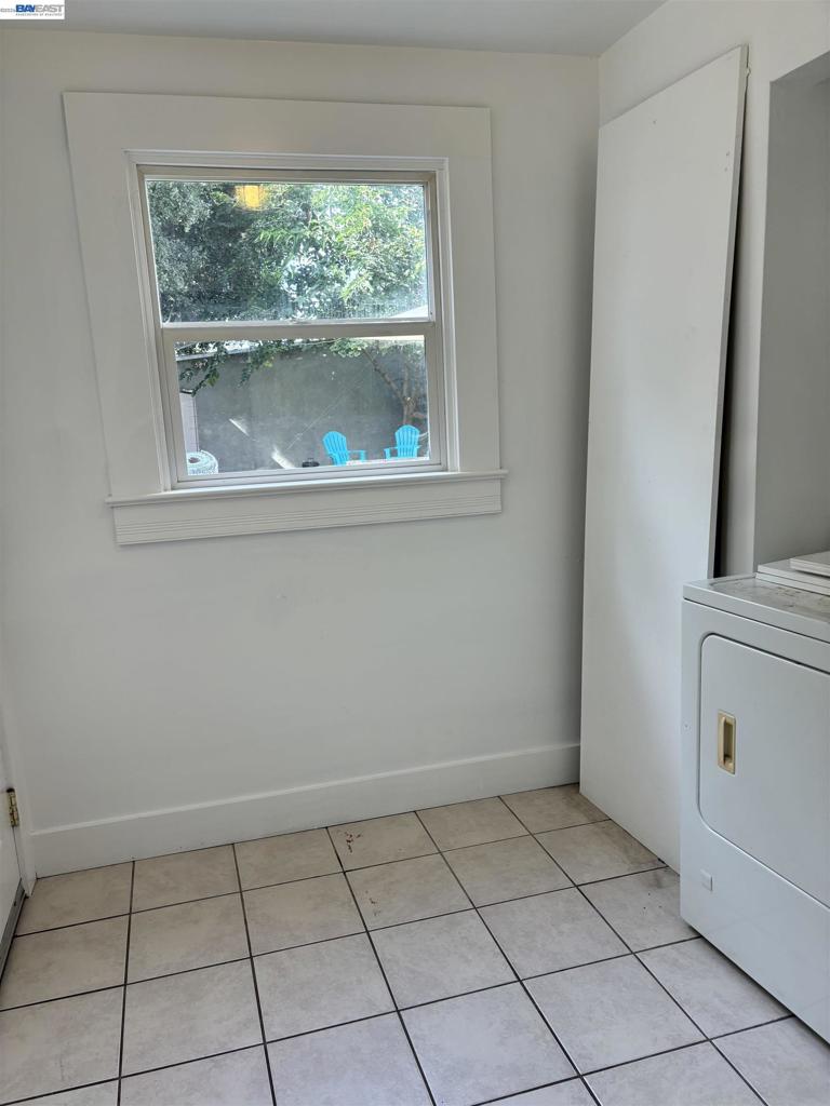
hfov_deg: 53.1
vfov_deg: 67.3
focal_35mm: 26
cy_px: 553
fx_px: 831
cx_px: 415
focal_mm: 5.96
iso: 50
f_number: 1.6
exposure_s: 1/120
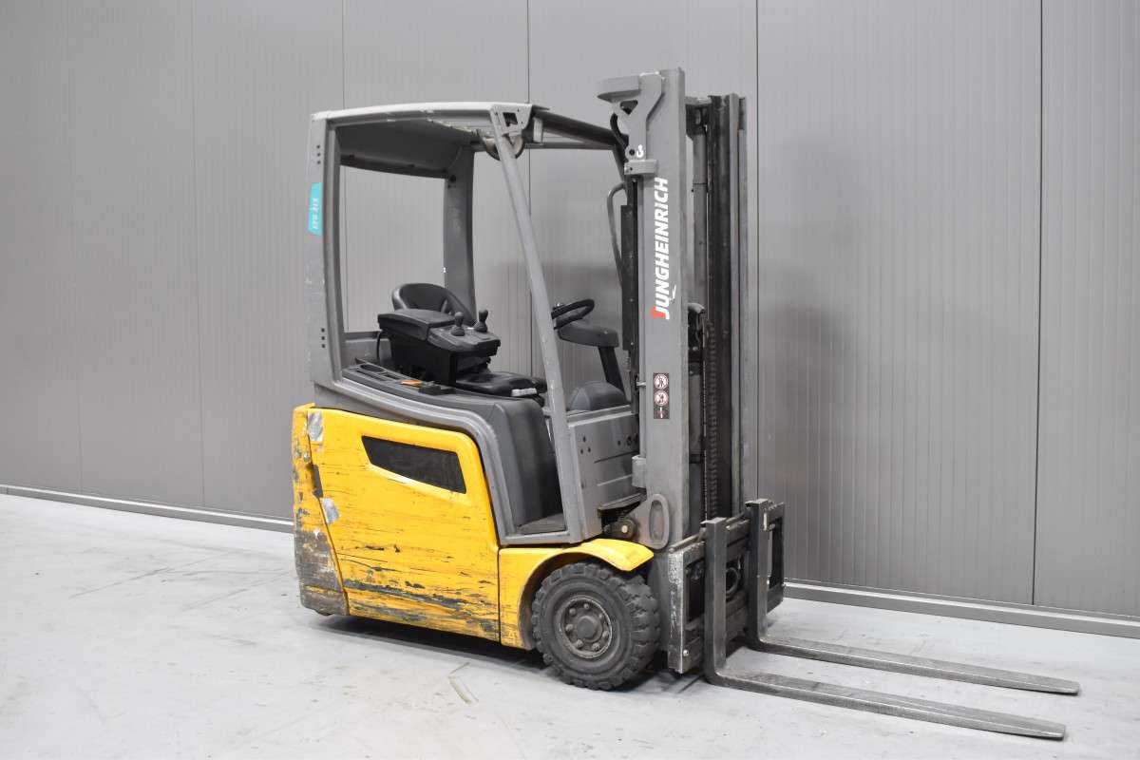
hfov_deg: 55.1
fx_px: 1092
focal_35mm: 34
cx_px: 570
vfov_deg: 38.4
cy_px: 380
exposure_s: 1/30
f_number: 5
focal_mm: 23
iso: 1600
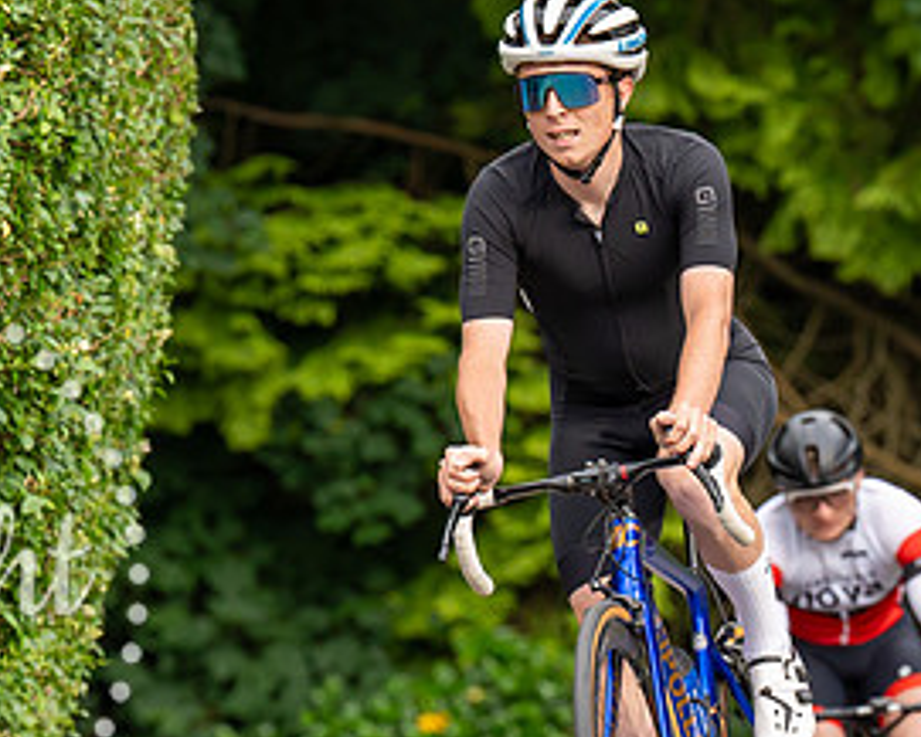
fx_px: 14316
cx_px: 596
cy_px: 144
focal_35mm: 525
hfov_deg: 3.7
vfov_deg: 3.0
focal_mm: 155
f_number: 4
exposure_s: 1/800
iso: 400
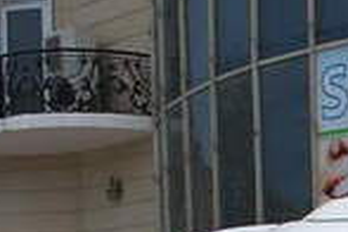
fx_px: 1305
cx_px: 762
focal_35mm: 135
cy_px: 466
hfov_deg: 12.7
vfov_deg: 9.5
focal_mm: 20
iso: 100
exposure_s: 1/320
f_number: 9
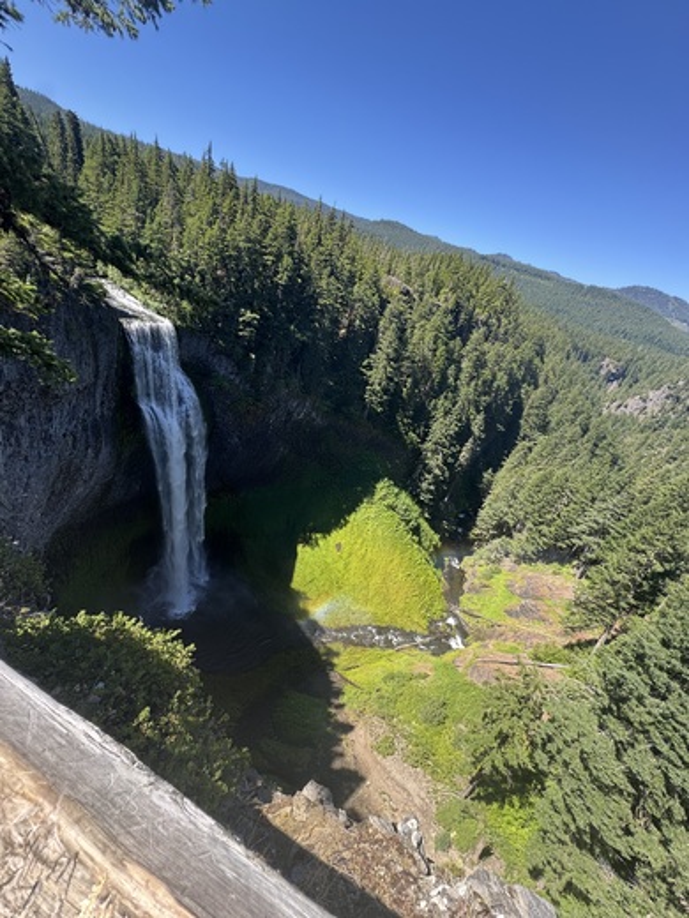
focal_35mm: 14
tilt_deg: -25.2
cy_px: 459
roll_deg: -16.0
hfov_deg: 85.7
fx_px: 372
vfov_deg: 102.1
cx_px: 344
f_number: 2.2
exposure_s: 1/324
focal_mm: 2.22
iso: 40
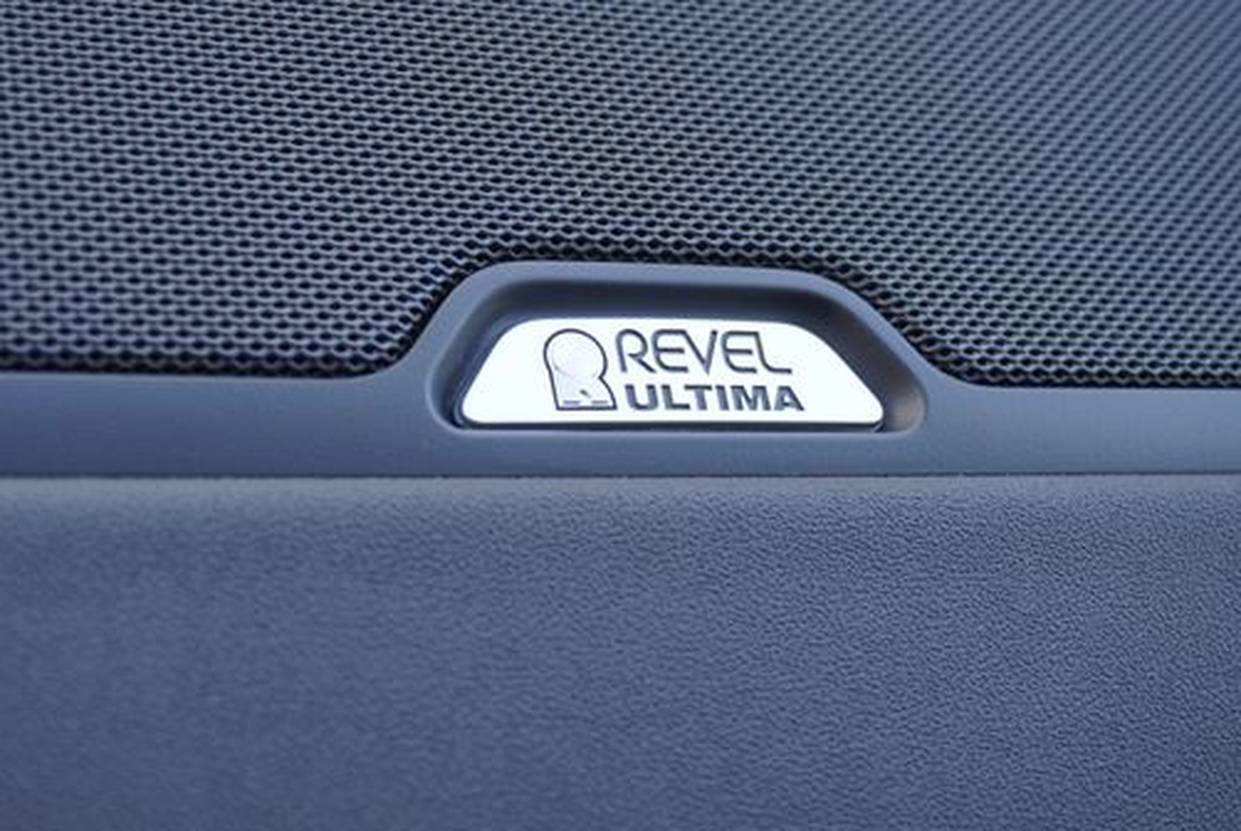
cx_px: 571
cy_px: 349
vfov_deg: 21.0
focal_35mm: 65
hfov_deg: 30.9
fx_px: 2243
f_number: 5
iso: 250
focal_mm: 34
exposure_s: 1/60
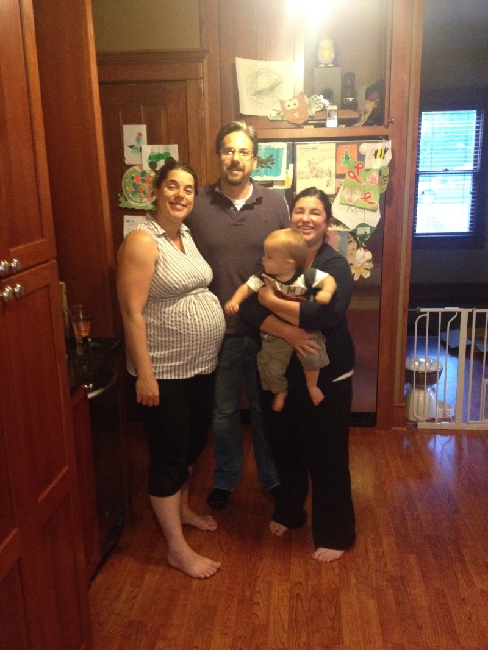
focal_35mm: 35
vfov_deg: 52.6
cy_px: 325
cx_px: 244
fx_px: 658
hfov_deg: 40.7
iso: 500
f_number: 2.4
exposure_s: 1/15
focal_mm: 4.28
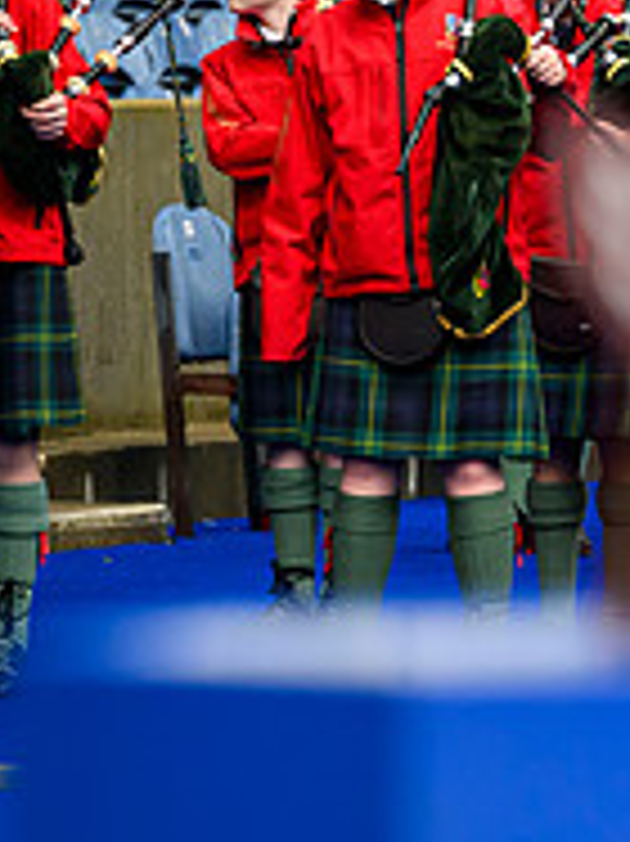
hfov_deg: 2.5
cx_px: 1188
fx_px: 14479
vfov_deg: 3.3
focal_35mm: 596
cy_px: 344
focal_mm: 200
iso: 2500
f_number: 3.5
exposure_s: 1/2500
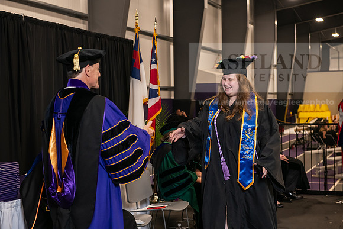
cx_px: 172
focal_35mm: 66
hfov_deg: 30.5
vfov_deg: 20.6
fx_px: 629
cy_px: 114
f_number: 5
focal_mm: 66
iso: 1600
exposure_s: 1/125
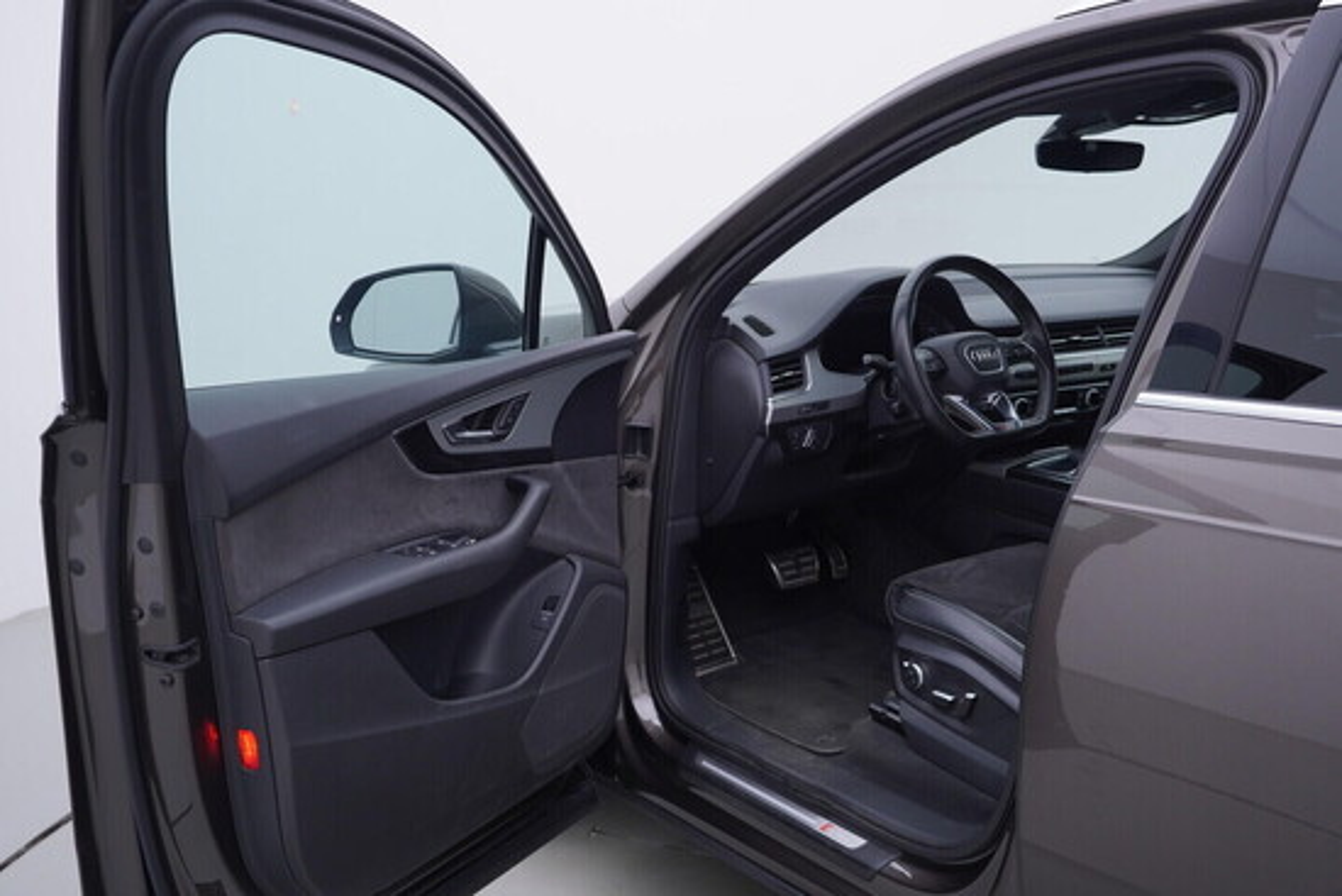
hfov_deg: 53.1
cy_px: 448
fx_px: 1342
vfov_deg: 36.9
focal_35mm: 36
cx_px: 671
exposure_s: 1/60
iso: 125
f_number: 4
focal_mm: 24
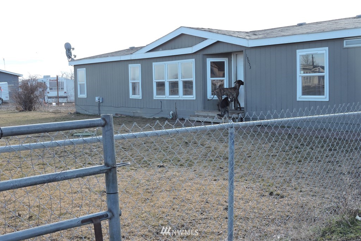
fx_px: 471
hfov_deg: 41.9
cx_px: 180
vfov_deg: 28.6
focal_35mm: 47
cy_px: 108
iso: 100
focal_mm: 8.1
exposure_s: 1/250
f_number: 4
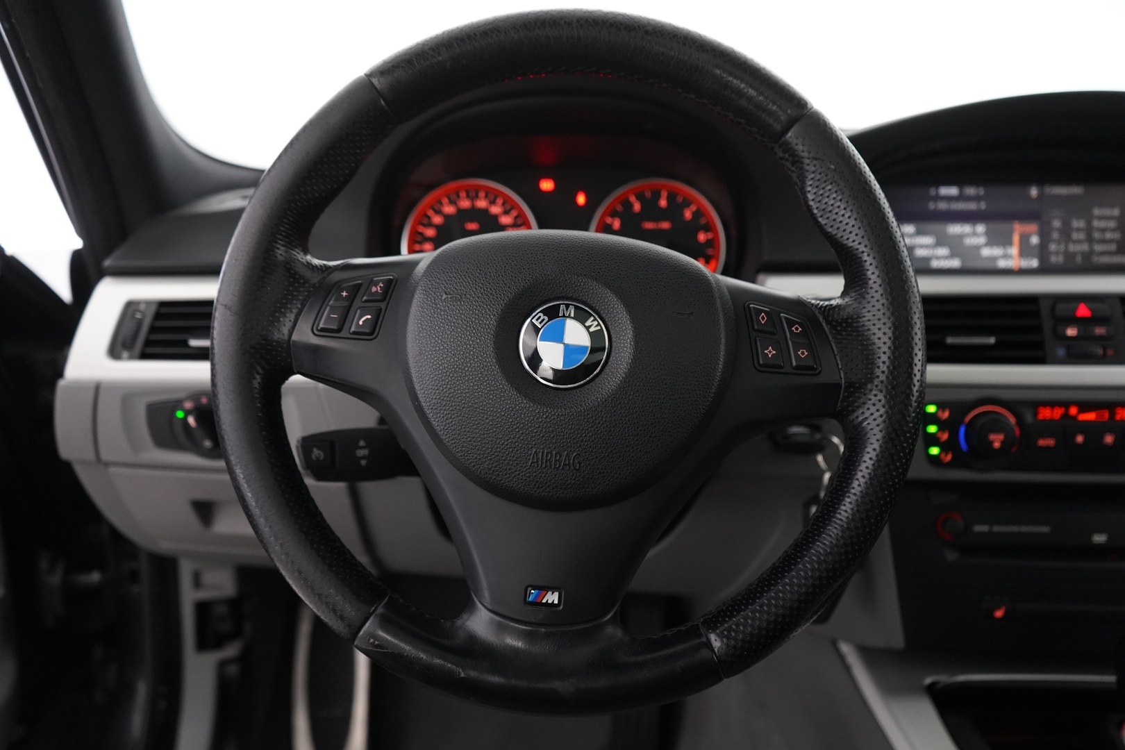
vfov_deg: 42.3
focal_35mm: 31
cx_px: 562
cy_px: 375
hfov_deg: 60.3
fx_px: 969
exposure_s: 1/40
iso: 3200
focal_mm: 31
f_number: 4
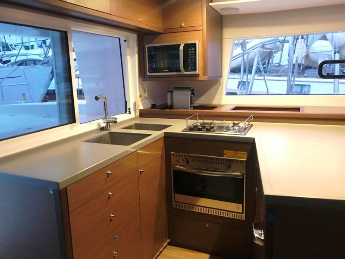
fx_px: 279
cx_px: 172
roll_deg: +1.0
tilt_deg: -10.5
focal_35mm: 28
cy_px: 130
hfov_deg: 63.4
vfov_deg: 49.7
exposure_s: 1/5
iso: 100
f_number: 1.8
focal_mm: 3.99
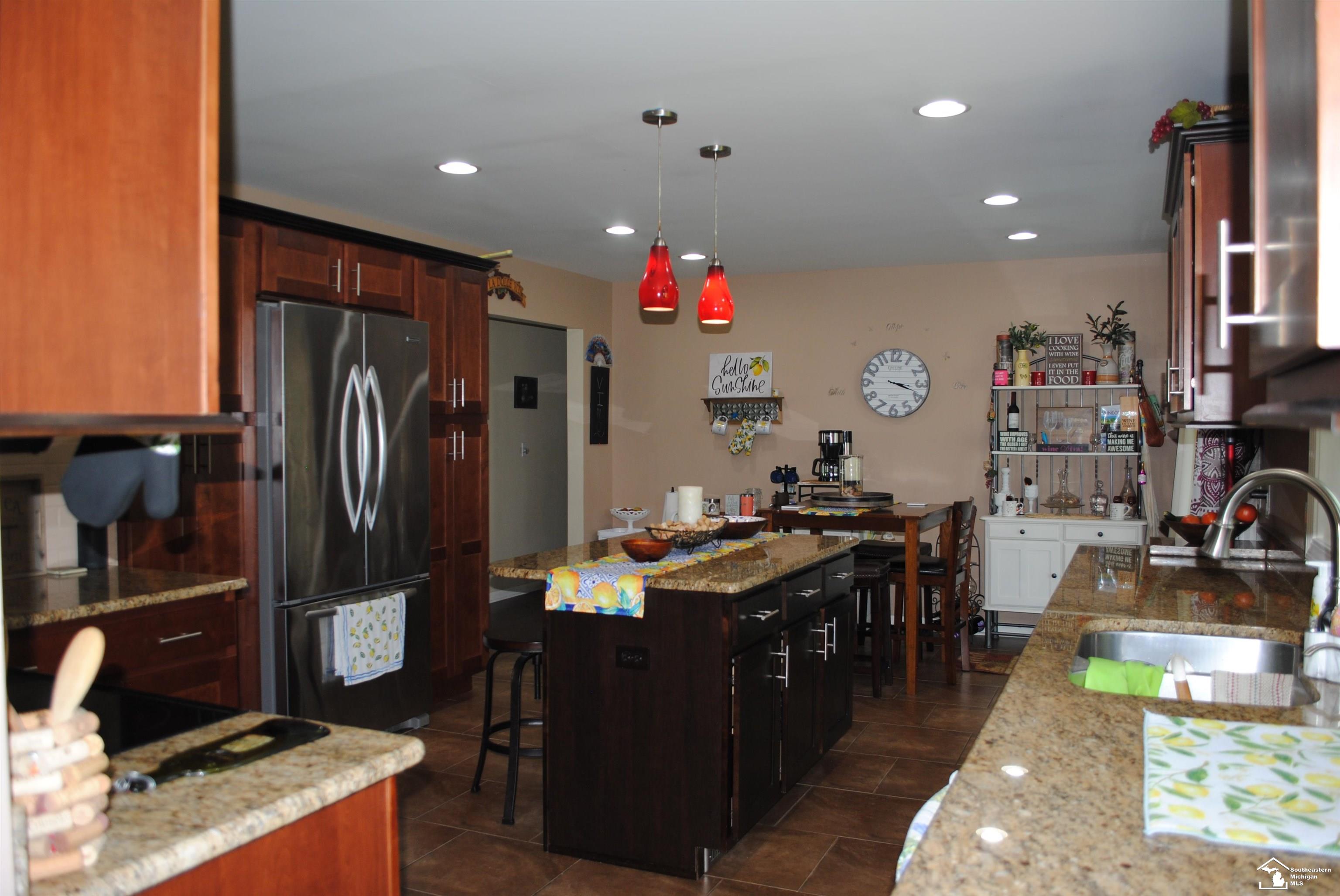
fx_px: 1006
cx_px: 670
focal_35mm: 27
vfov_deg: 48.0
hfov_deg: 67.3
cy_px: 448
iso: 200
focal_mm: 18
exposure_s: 1/60
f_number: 3.5
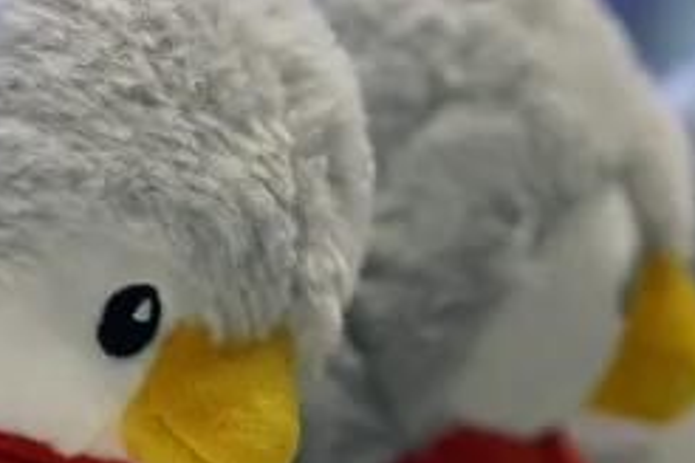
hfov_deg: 5.1
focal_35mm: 406
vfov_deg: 3.4
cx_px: 218
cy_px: 268
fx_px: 7837
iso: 1250
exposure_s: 1/160
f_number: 5
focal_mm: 130
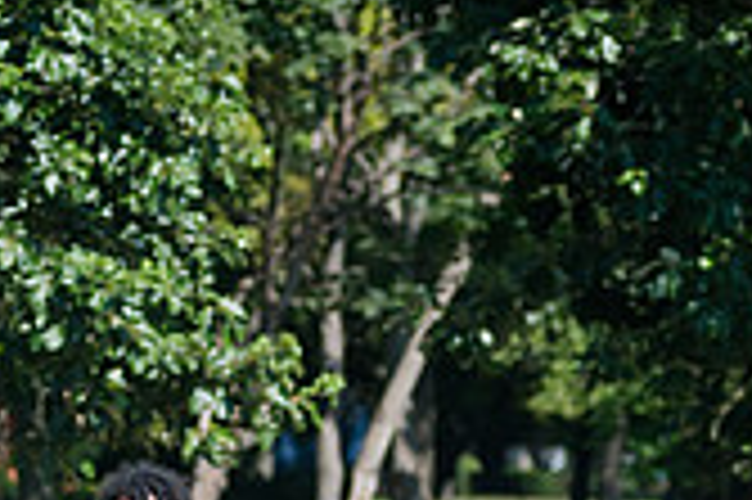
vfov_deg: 2.5
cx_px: 195
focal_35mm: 544
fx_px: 11352
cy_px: 822
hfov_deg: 3.8
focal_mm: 120
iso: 200
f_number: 4
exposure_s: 1/1250
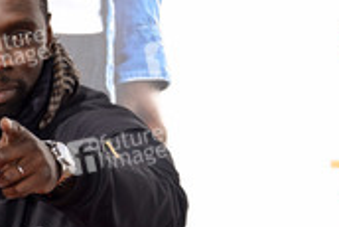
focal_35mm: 275
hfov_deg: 7.4
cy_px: 201
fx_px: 2592
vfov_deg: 5.0
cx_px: -54
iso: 500
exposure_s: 1/200
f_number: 5.6
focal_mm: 105
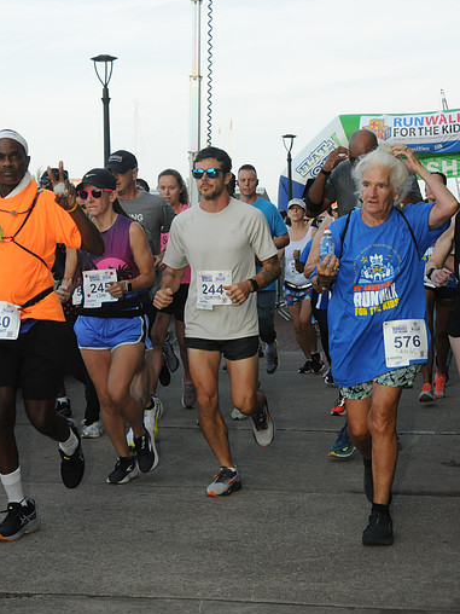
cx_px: 229
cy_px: 332
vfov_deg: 24.7
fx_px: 1400
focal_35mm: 79
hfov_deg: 18.7
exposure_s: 1/250
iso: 800
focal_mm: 48
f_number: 14
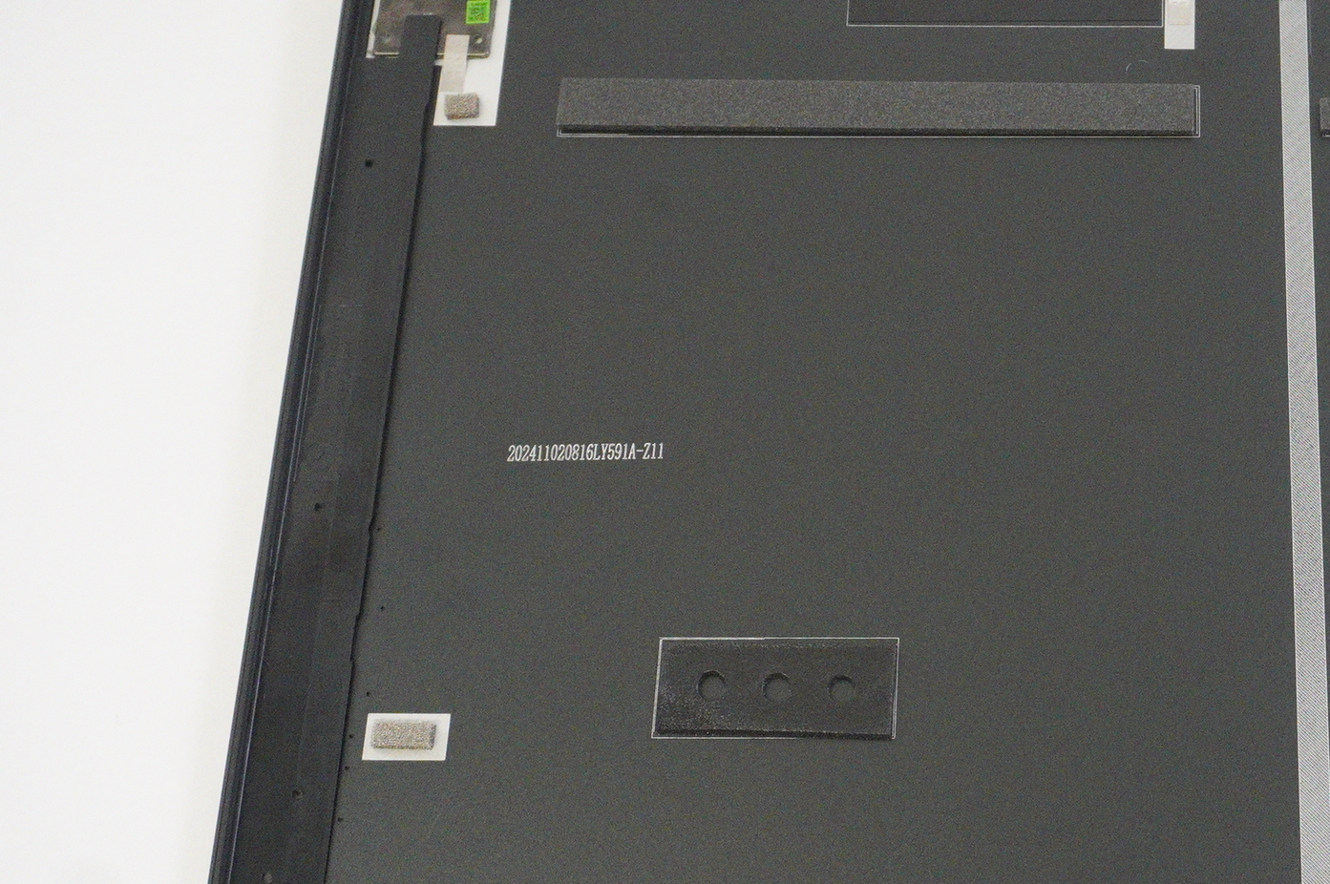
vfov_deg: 21.9
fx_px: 2285
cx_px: 1151
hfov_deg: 31.2
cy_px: 429
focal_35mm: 62
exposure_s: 1/250
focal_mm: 23
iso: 6400
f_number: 5.6
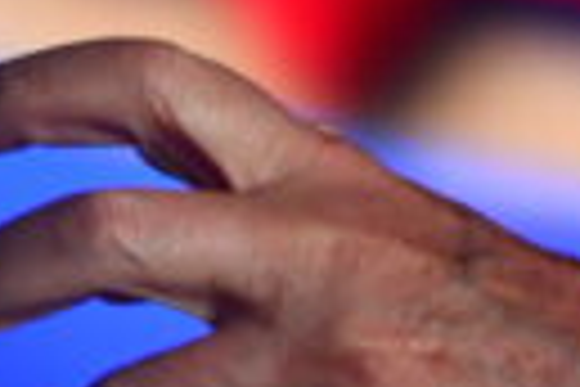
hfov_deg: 1.3
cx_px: -647
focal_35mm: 1583
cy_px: 1271
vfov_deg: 0.9
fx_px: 25502
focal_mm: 200
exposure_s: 1/250
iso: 800
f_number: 6.3
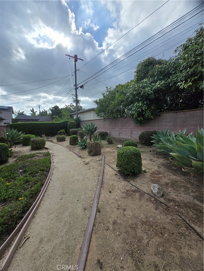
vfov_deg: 106.2
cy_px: 136
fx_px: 102
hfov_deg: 89.9
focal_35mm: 13
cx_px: 102
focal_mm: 1.7
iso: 25
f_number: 2.2
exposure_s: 1/1879
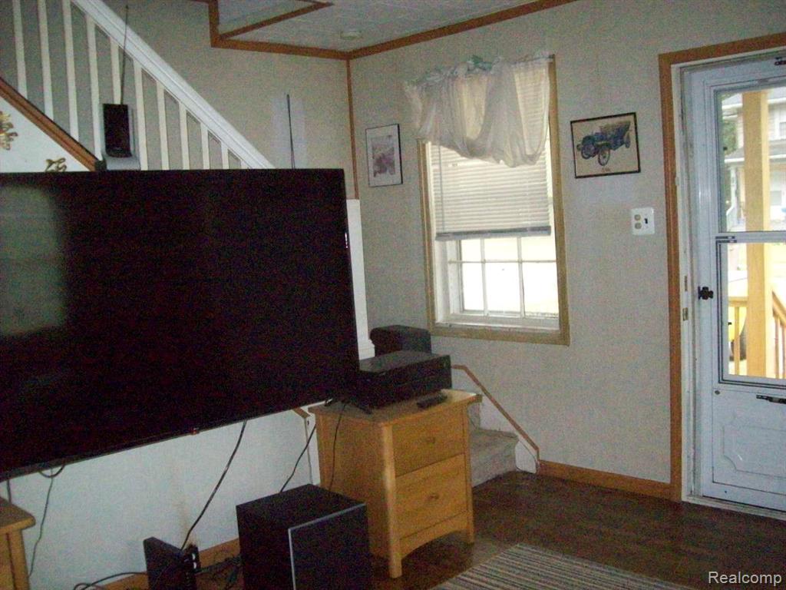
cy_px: 295
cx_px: 393
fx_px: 817
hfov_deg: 51.4
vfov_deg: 39.7
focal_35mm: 36
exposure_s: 1/64
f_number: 2.7
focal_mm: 6
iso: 800
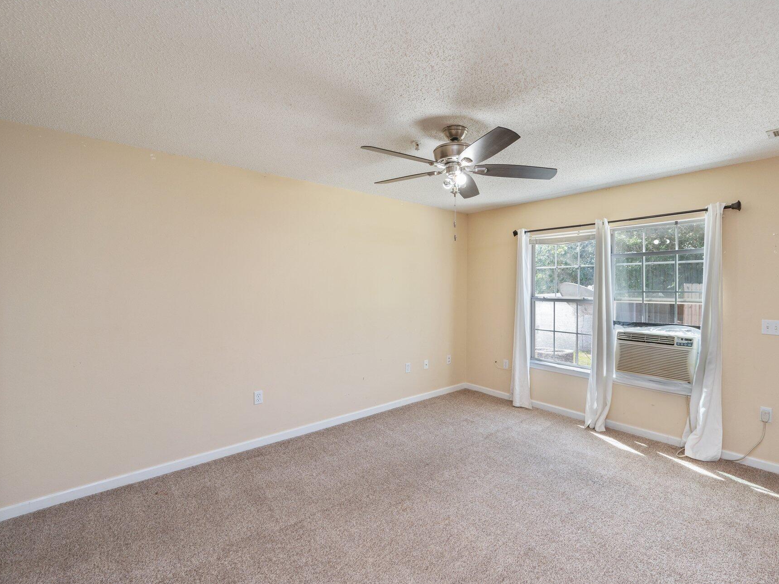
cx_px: 428
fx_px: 360
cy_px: 288
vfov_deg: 78.1
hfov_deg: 94.2
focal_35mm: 16
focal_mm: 14
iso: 400
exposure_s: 1/30
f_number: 9
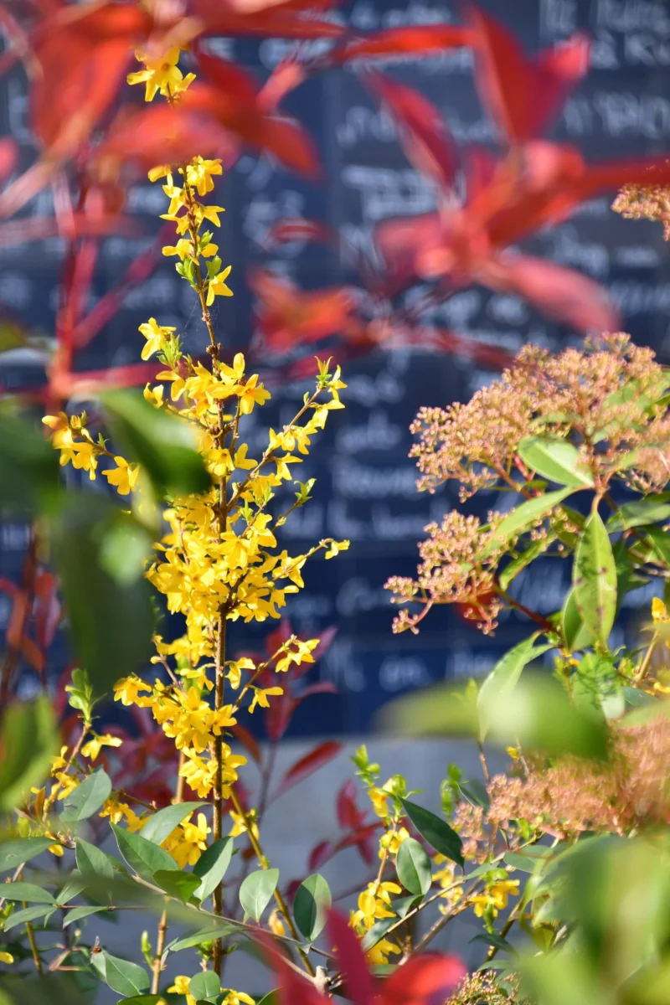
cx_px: 335
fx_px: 6476
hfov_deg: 5.9
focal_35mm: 232
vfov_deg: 8.9
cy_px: 502
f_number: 6.3
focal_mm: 155
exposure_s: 1/640
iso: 250
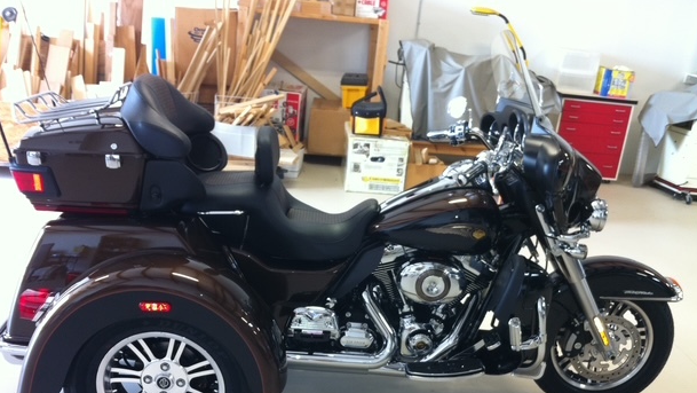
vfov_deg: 29.5
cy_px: 272
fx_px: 739
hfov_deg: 50.5
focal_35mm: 40
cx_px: 343
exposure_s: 1/15
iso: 80
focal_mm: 3.85
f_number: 2.8
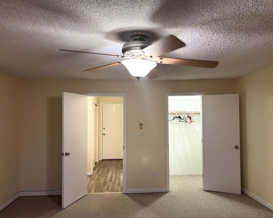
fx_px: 226
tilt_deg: +0.9
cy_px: 110
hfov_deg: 62.2
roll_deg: +0.7
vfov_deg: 51.5
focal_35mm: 28
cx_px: 138
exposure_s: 1/60
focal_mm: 5.96
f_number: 1.6
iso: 250
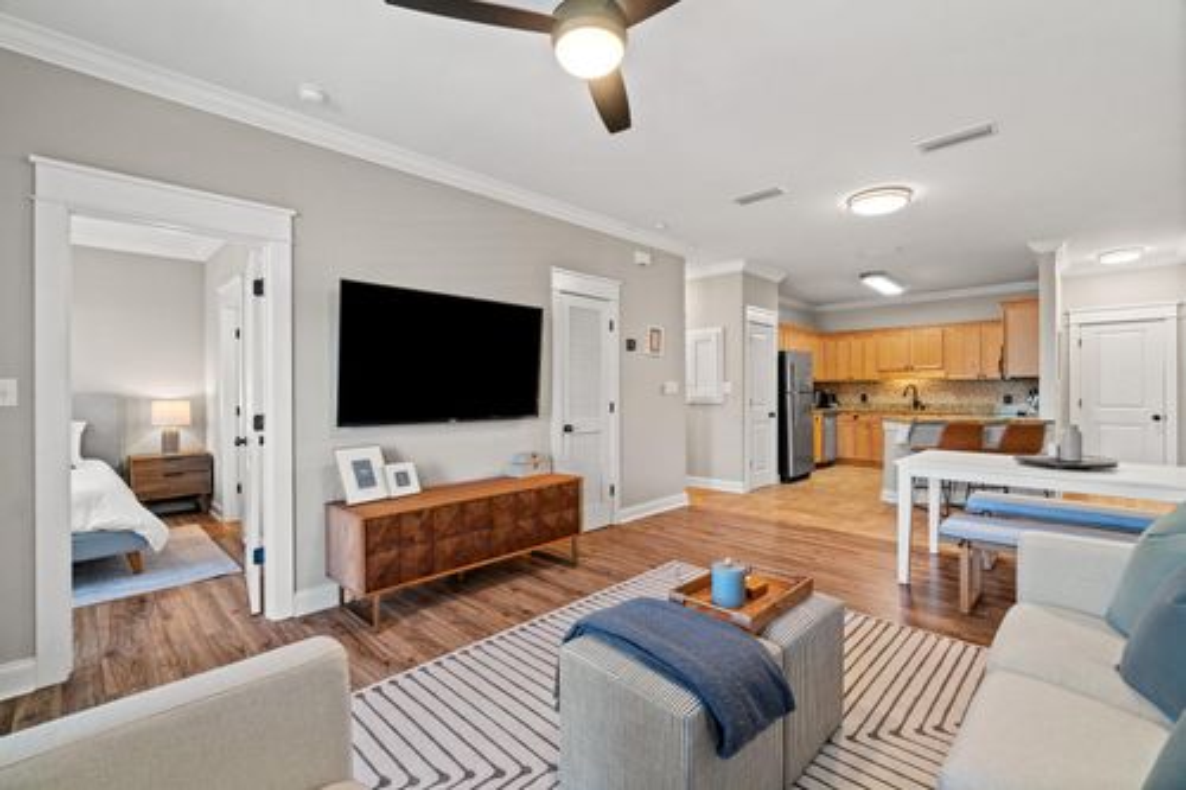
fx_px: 494
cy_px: 395
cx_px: 593
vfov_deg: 77.3
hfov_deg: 100.4
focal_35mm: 15
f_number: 8
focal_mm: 10
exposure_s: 1/4
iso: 800
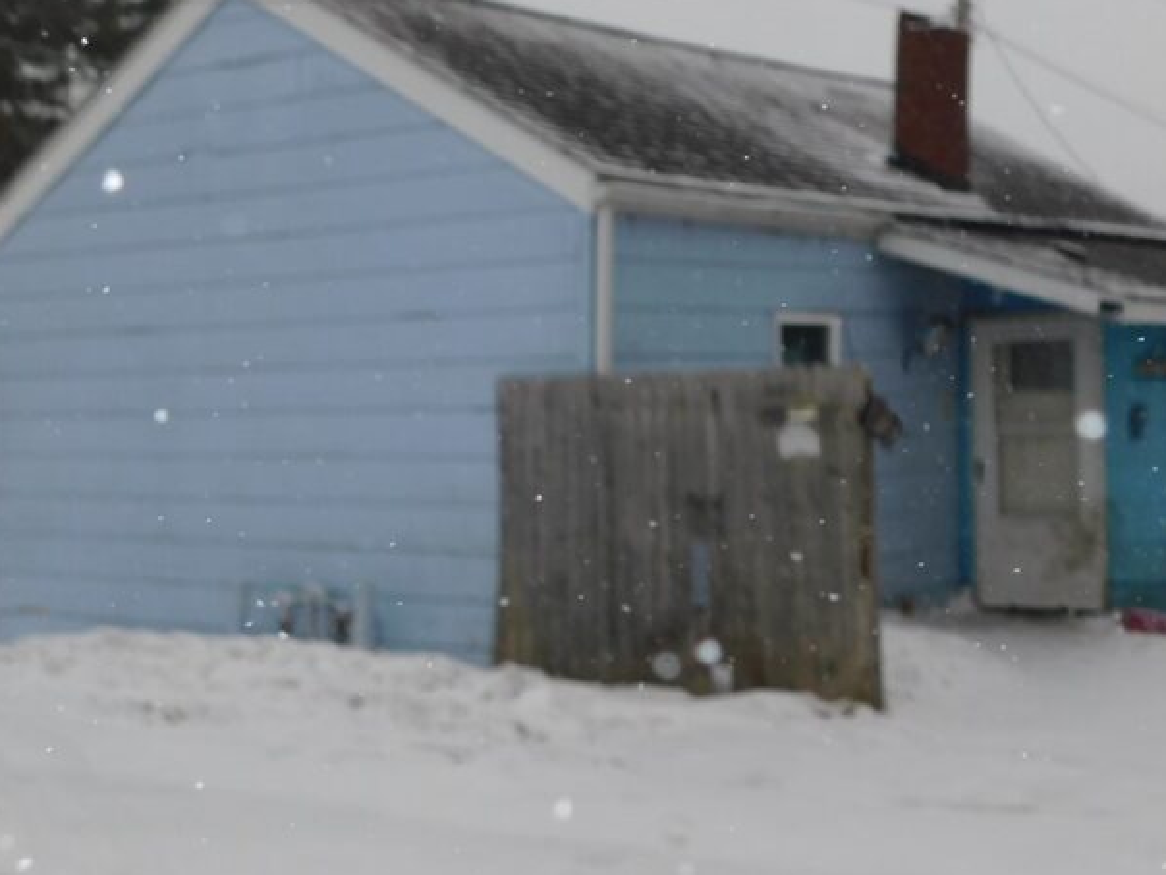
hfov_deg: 36.1
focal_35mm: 53
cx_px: 668
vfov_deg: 27.5
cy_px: 382
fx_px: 1785
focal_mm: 7.1
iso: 125
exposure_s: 1/1000
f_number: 3.6
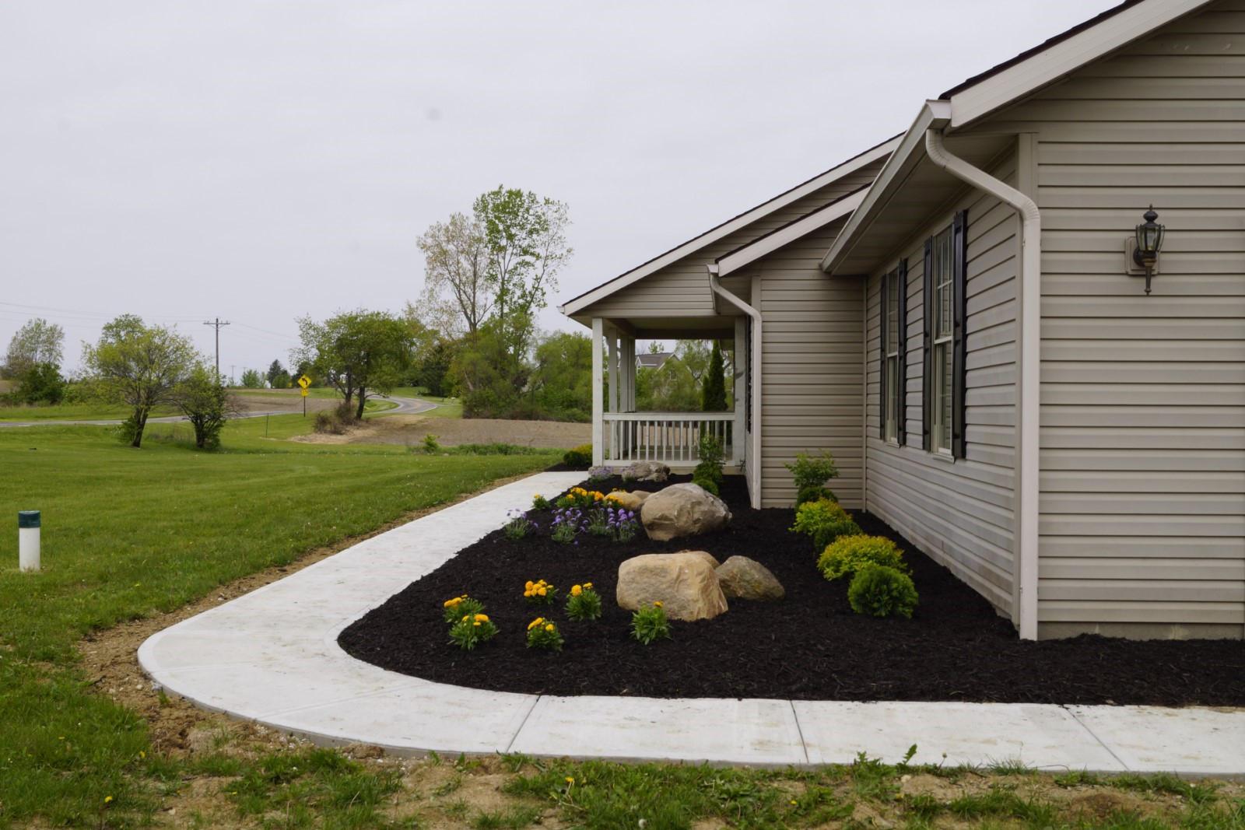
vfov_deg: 34.2
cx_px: 622
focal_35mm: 39
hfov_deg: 49.5
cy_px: 415
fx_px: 1349
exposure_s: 1/100
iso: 100
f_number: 16
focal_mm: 26
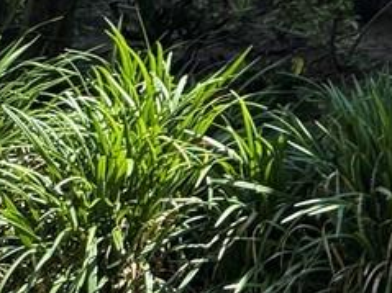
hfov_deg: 10.1
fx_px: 1822
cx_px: 1053
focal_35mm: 161
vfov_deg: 8.2
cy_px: -489
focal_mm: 6.76
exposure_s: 1/1689
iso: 100
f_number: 1.78
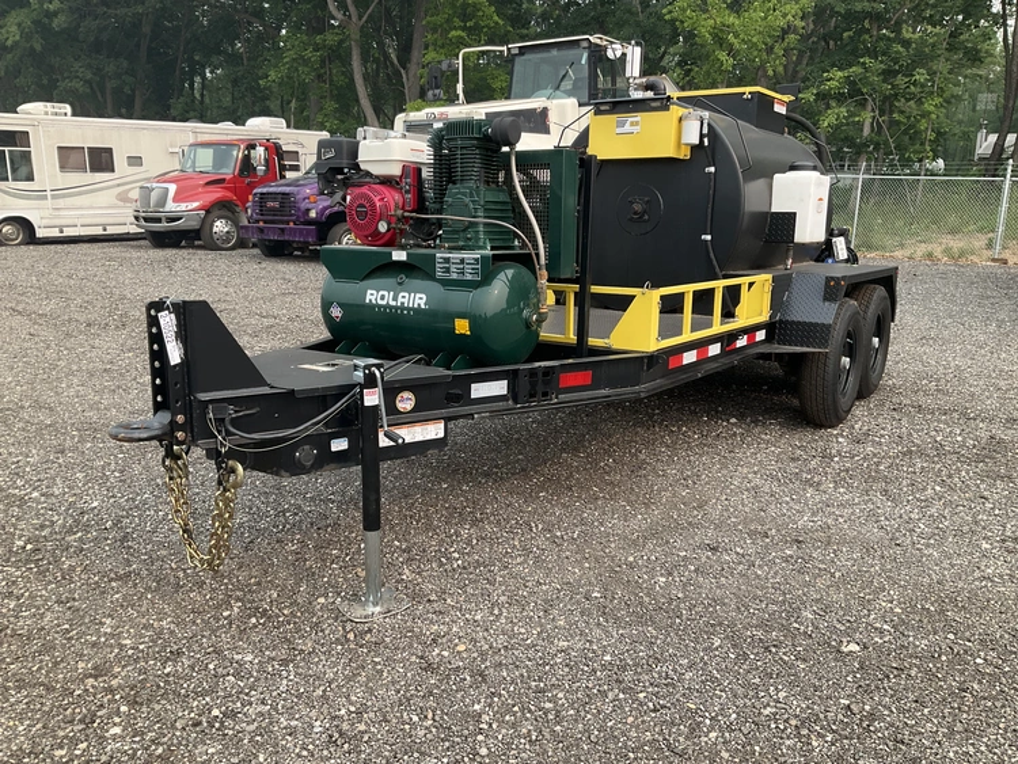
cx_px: 509
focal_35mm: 29
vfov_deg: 48.3
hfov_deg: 61.6
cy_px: 382
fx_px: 853
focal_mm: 3
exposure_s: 1/389
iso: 25
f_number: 1.8
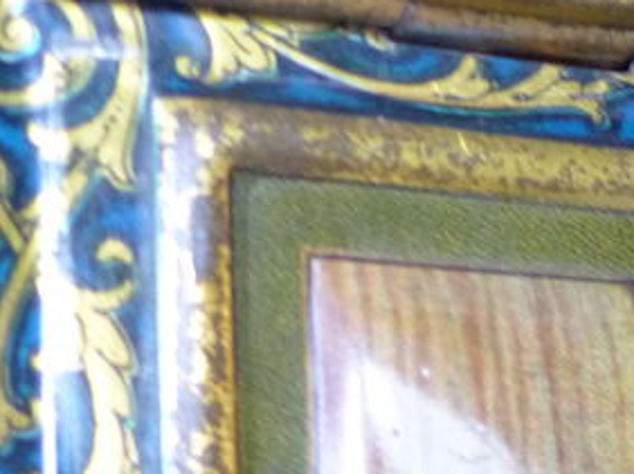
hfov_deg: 17.5
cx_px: 618
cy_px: 580
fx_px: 2013
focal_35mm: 110
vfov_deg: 13.1
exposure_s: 1/40
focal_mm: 5.6
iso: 400
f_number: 2.8
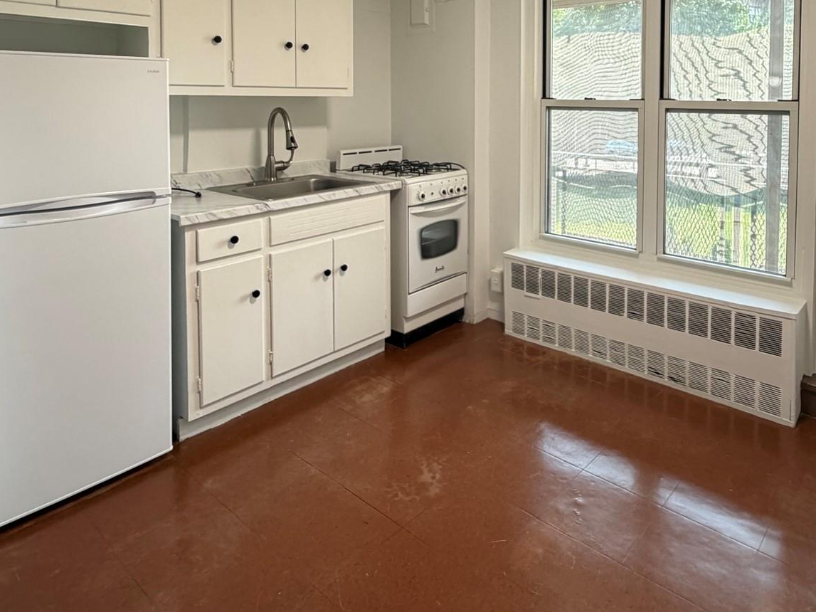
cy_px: 115
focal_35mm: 25
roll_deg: -0.8
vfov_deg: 51.2
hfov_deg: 68.4
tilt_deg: -1.9
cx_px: 504
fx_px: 589
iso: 320
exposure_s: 1/60
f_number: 2.2
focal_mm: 2.22
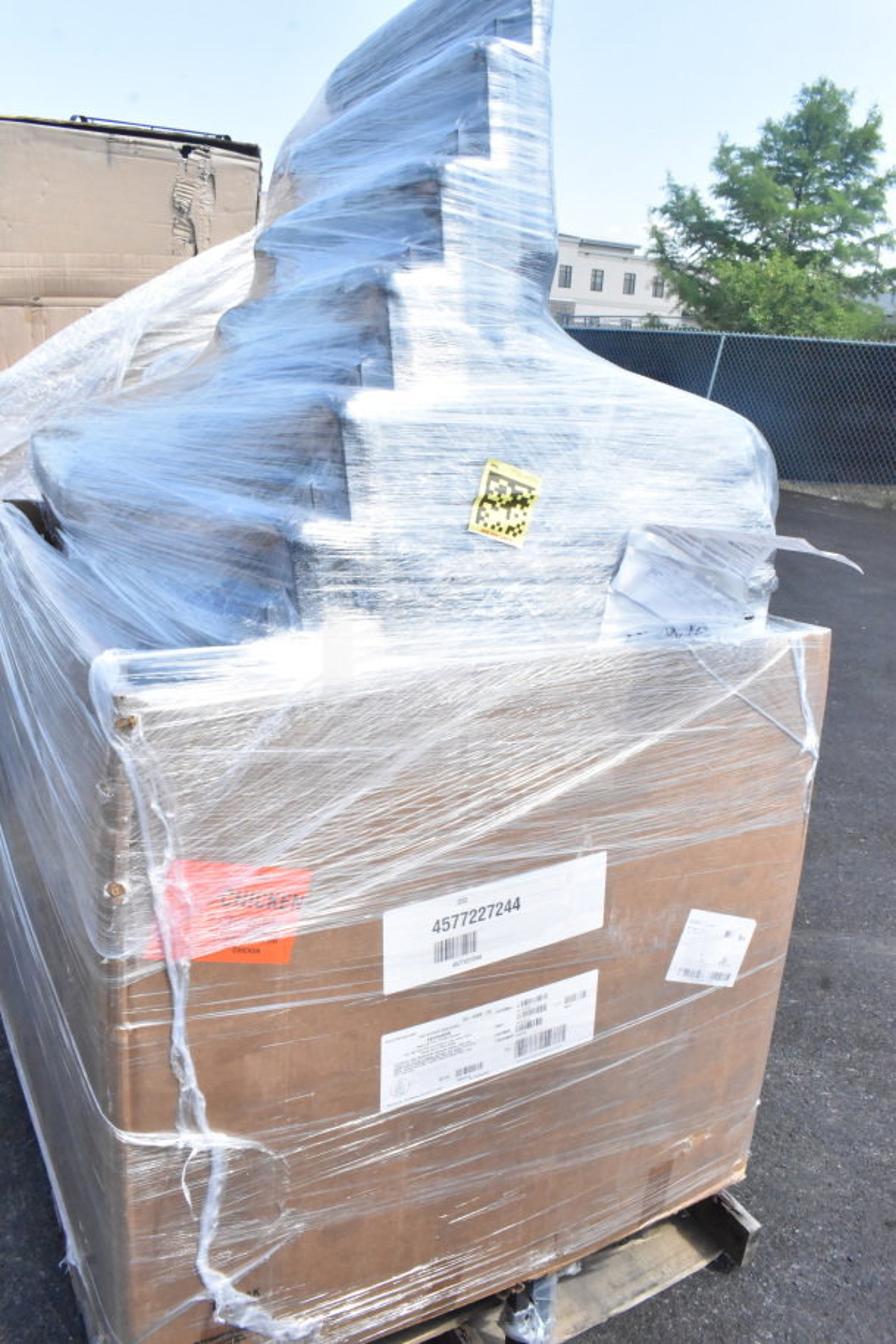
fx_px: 1008
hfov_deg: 47.9
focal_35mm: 27
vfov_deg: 67.4
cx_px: 448
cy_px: 672
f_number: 18
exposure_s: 1/1250
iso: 6400
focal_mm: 18
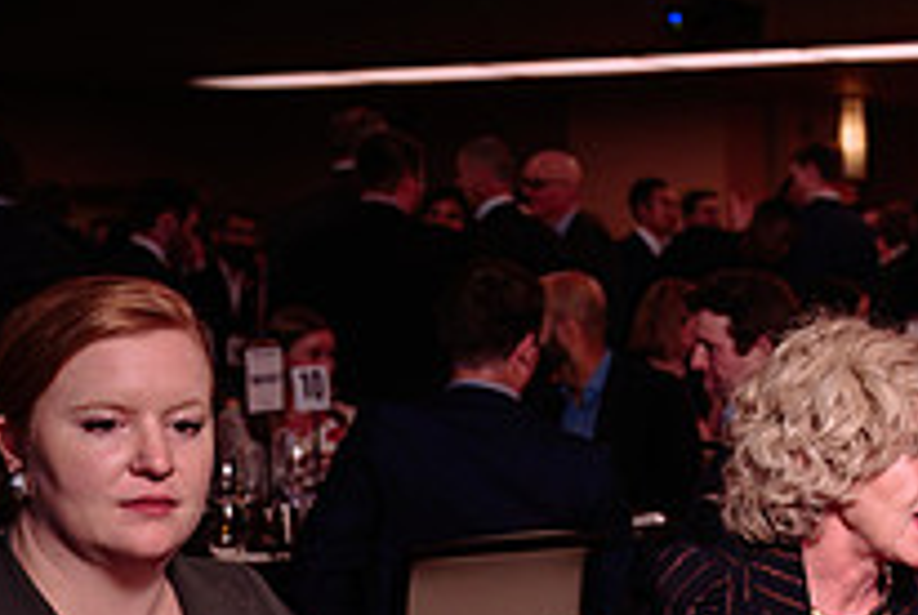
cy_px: 613
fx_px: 2477
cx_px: 1190
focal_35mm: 97
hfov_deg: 19.4
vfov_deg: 13.9
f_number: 3.5
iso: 800
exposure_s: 1/60
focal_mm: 34.5
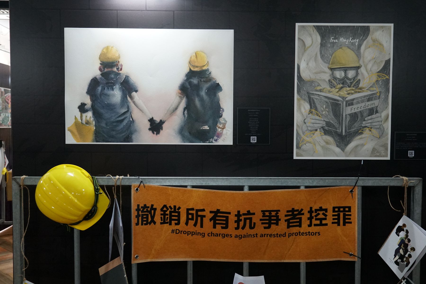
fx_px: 444
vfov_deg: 35.5
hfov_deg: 51.3
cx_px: 213
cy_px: 142
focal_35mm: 38
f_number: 4
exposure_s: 1/60
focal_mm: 25
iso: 3200
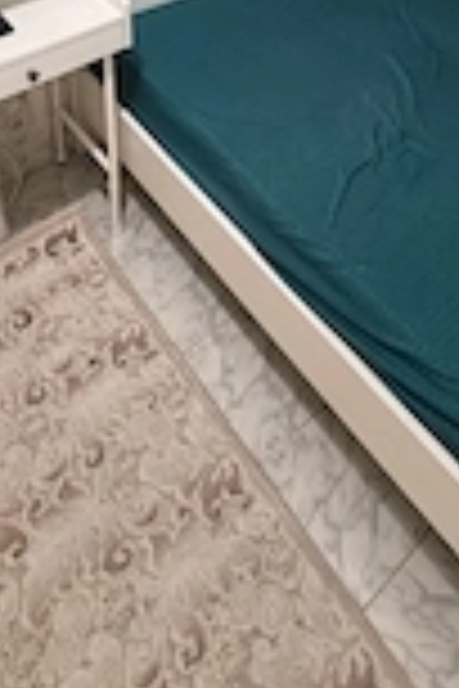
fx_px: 727
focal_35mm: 38
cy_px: -108
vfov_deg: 39.2
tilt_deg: -22.2
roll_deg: -2.8
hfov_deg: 34.3
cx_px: 342
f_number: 2.2
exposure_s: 1/50
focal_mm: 2.22
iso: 400
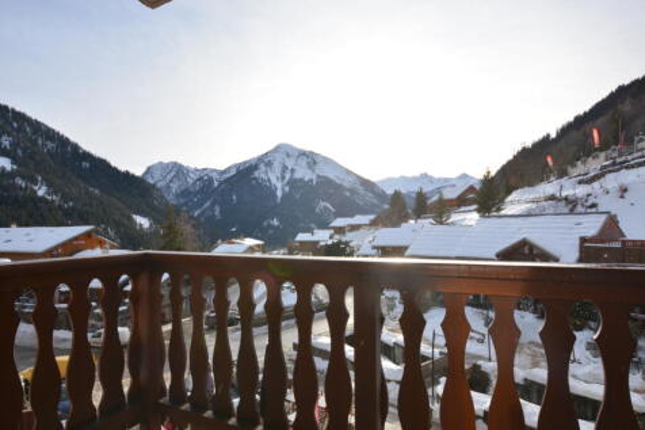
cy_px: 215
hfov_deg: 90.0
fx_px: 322
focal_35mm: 18
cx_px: 322
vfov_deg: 67.3
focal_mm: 12
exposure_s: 1/320
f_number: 9
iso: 200
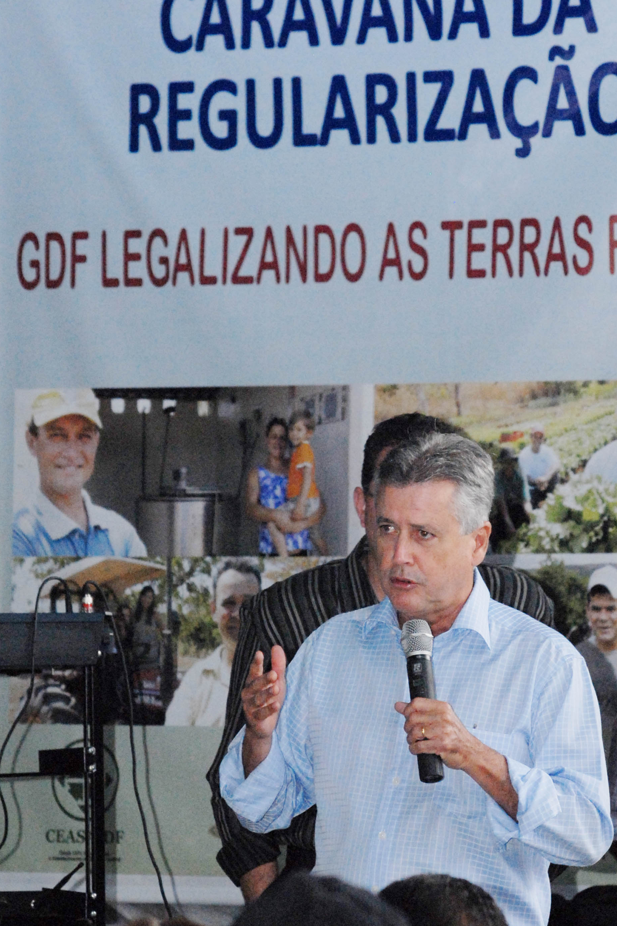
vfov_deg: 8.2
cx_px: 408
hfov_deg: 5.5
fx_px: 6478
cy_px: 580
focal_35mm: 252
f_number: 6.3
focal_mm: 120
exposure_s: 1/250
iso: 640
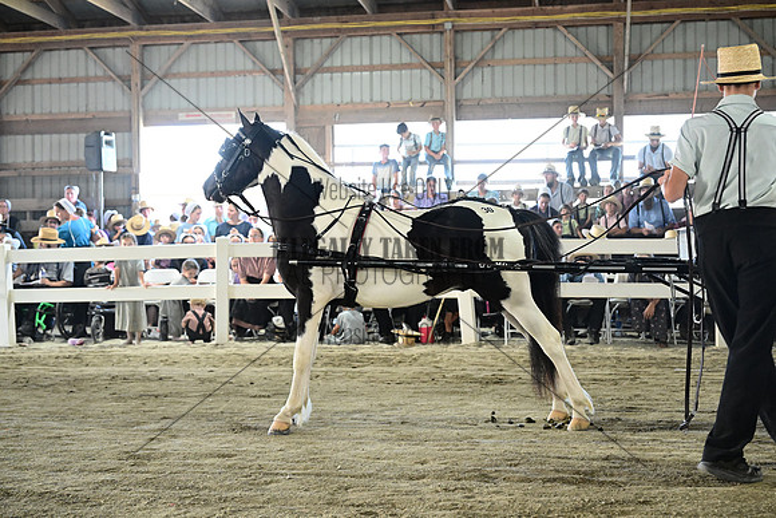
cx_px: 388
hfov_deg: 41.9
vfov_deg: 28.7
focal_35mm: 47
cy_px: 259
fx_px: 1013
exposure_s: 1/300
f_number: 4.5
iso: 6400
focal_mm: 47
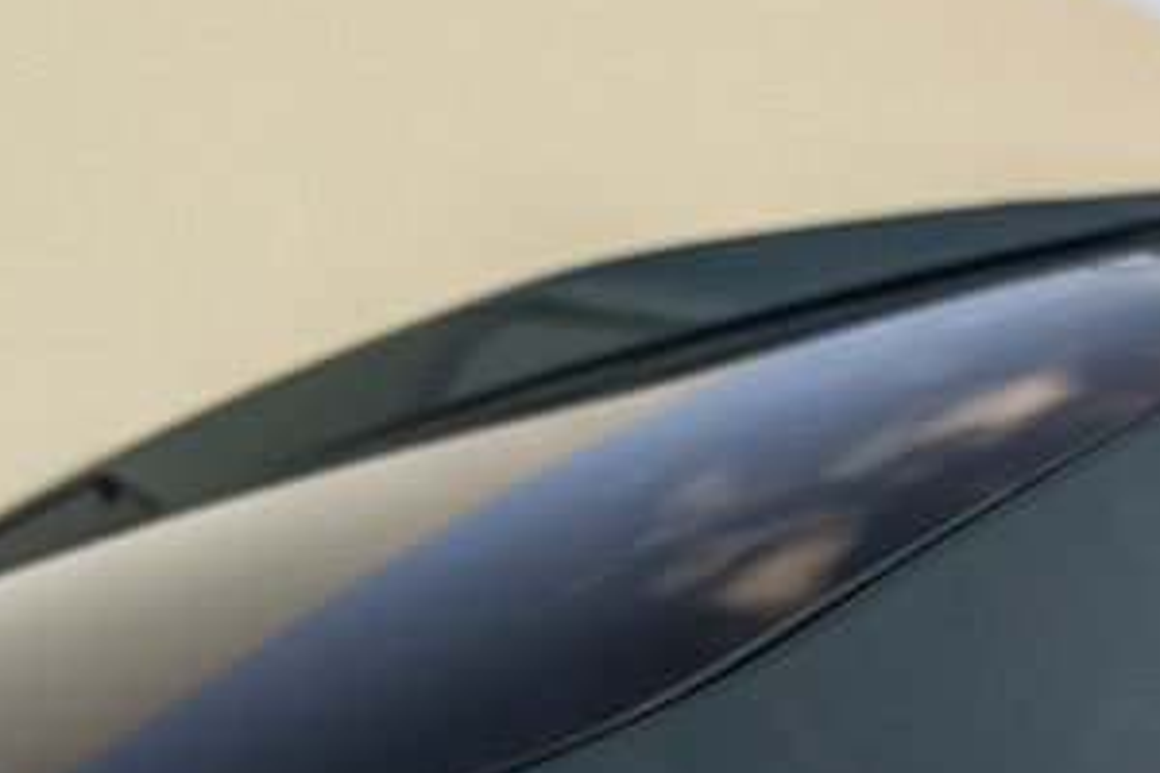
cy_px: 1380
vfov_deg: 11.0
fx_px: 3737
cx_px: 1841
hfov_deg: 15.9
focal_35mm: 116
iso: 640
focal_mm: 29
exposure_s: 1/400
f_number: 4.5
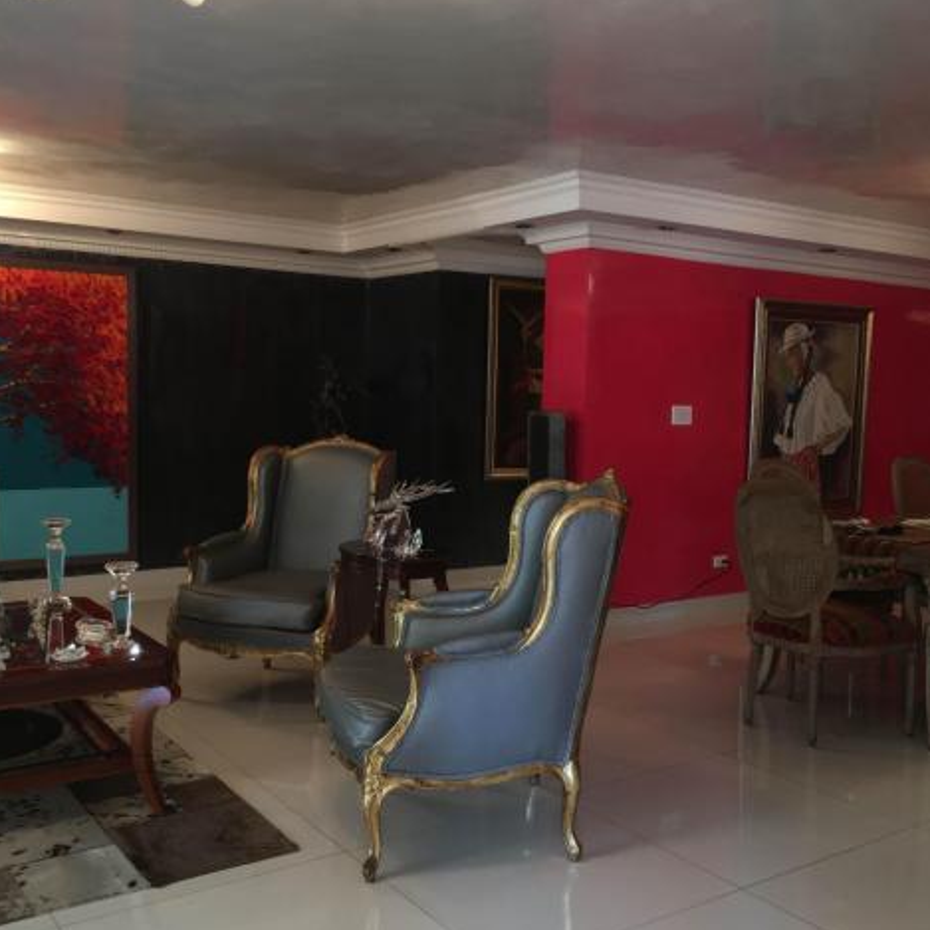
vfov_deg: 47.2
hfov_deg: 47.2
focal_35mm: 35
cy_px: 464
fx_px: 1064
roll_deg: -1.8
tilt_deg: -2.4
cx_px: 500
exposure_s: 1/16
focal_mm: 4.15
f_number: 2.2
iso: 100
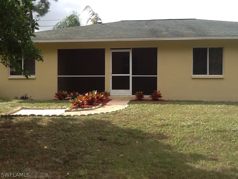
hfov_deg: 42.9
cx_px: 119
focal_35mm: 44
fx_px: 303
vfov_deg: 32.9
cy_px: 90
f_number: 2.4
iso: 40
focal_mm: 2.03
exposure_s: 1/810
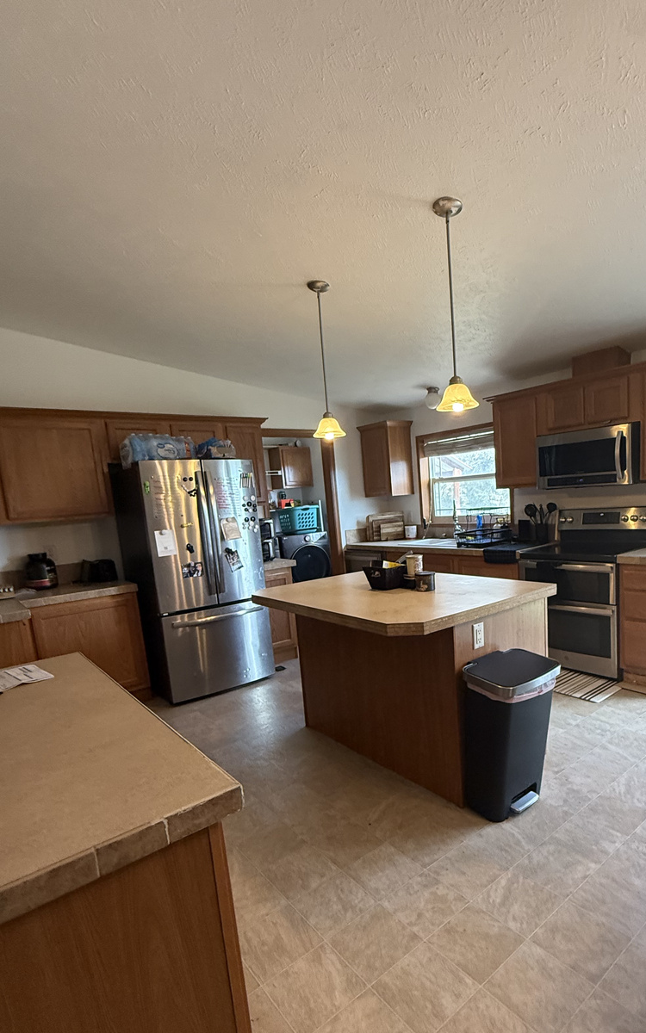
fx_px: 535
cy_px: 585
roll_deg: +3.7
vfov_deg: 87.5
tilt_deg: -8.7
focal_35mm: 19
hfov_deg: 61.7
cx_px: 386
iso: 400
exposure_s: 1/120
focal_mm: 2.22
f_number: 2.2
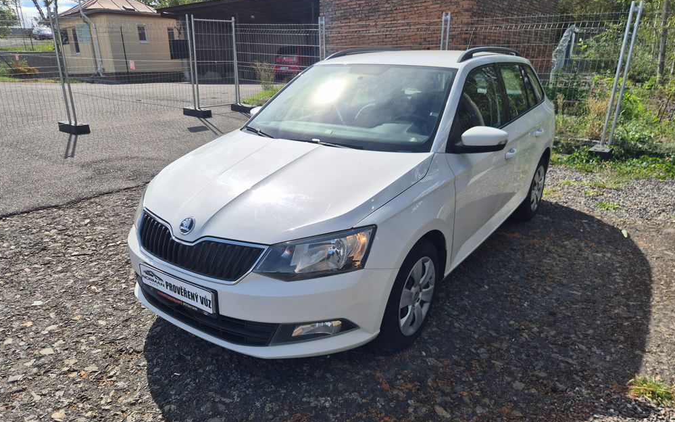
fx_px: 460
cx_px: 336
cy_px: 229
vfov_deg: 49.2
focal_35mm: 25
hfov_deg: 72.6
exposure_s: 1/1952
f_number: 1.8
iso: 25
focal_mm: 5.4
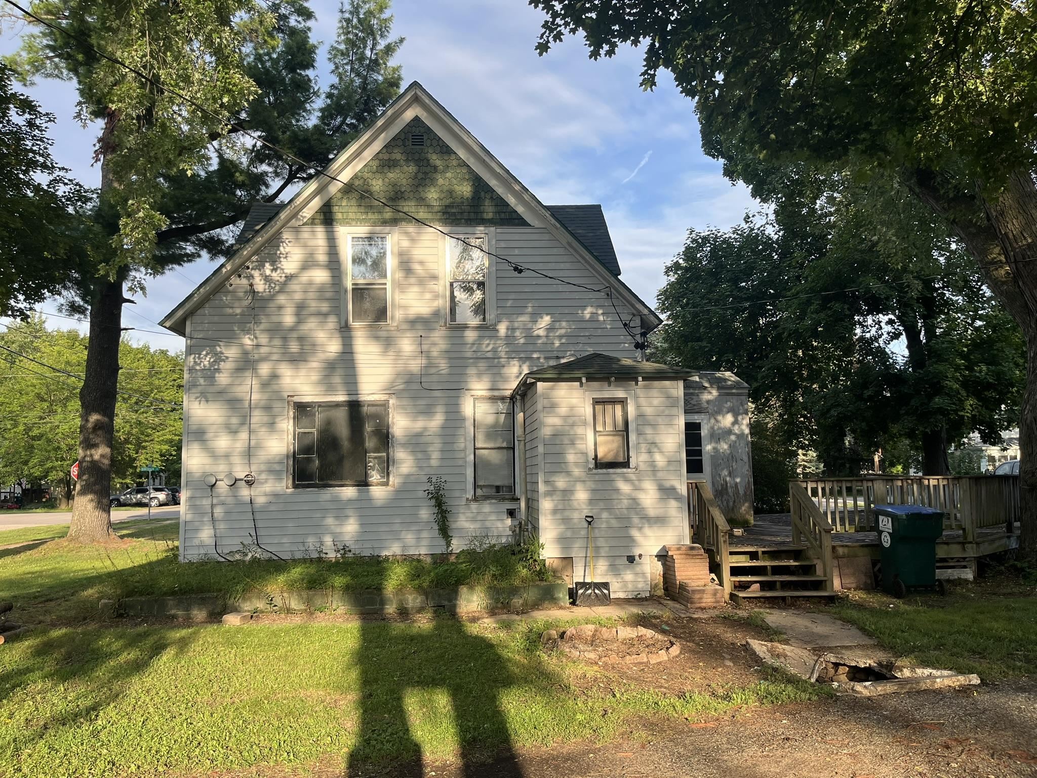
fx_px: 779
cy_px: 389
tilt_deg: +5.4
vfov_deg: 53.1
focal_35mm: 26
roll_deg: +1.5
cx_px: 518
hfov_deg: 67.3
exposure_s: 1/1056
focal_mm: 5.1
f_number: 1.6
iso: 50
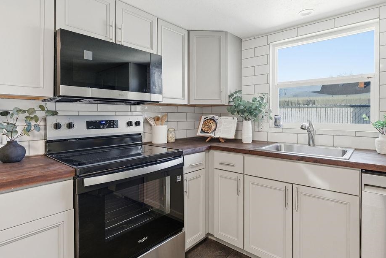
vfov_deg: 62.9
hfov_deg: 85.2
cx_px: 202
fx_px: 210
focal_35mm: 20
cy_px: 115
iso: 100
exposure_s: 1/20
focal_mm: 17.5
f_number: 8
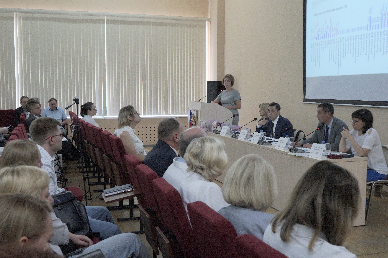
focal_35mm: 42
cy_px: 129
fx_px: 453
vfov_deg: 31.9
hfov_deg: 46.4
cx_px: 194
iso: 1600
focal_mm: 28
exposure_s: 1/80
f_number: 5.6
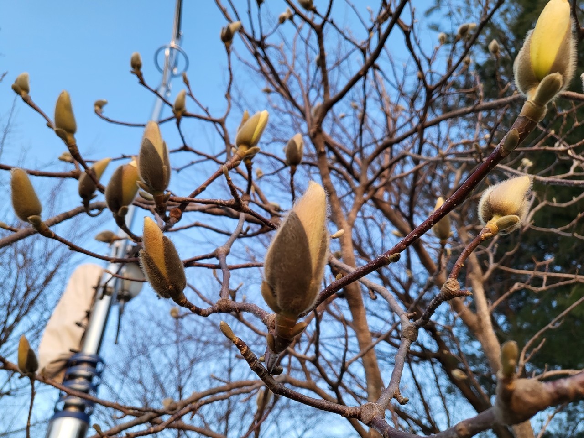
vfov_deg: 53.1
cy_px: 219
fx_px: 439
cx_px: 292
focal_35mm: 26
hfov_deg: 67.3
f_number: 1.8
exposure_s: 1/124
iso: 50
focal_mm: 4.25
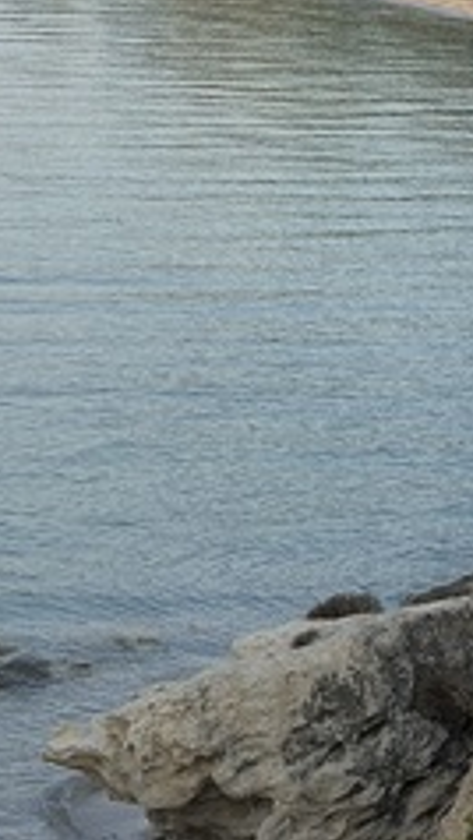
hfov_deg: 8.5
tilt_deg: -4.3
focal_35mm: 143
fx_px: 3186
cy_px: 71
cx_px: 205
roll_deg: -3.1
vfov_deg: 14.8
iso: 32
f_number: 1.6
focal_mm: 5.96
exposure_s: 1/1287
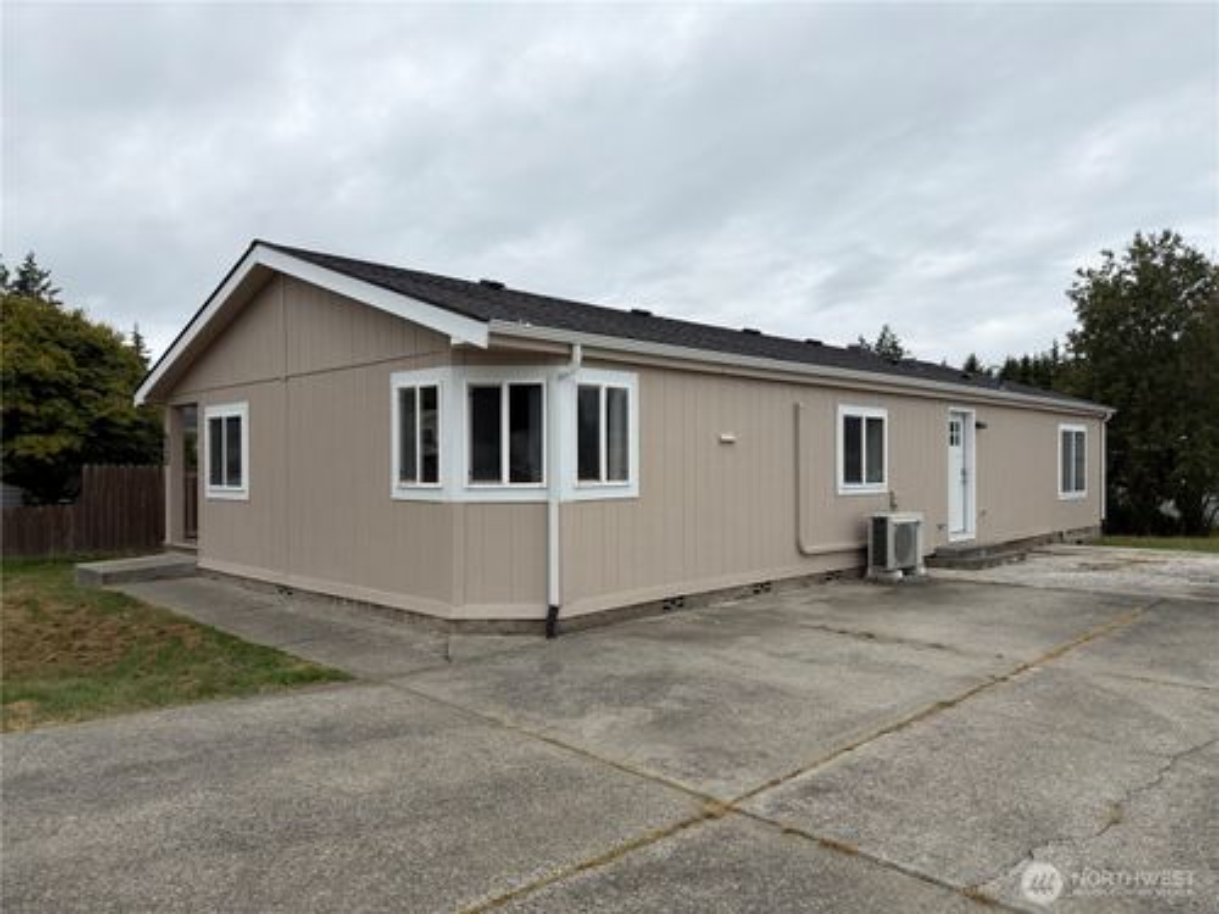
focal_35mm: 24
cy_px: 457
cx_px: 610
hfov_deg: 71.6
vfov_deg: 56.8
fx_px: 845
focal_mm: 6.76
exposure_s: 1/3546
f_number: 1.78
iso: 64
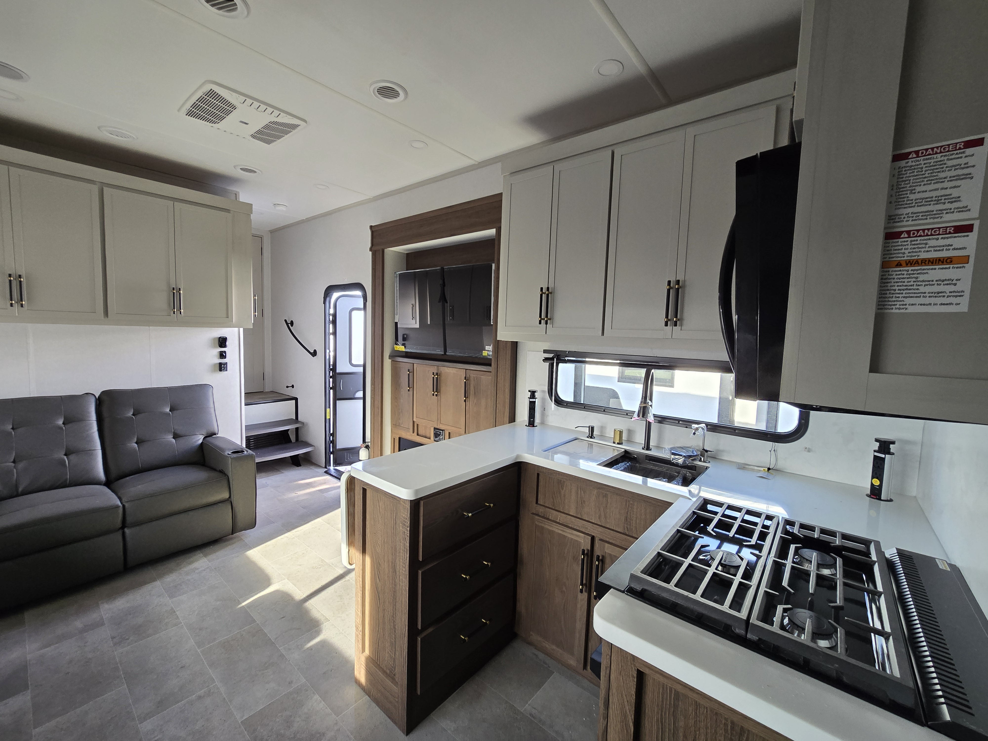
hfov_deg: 106.2
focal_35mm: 13
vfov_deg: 89.9
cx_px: 494
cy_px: 370
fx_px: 371
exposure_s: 1/60
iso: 125
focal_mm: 2.2
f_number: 2.2
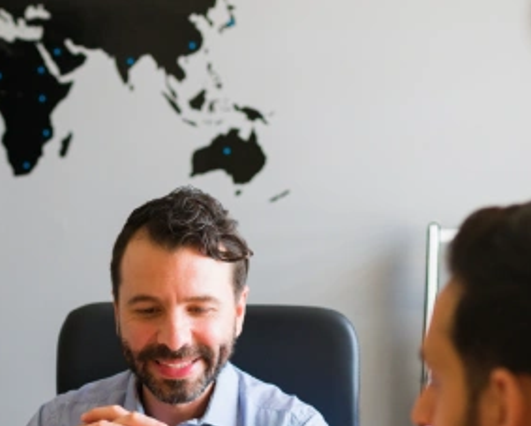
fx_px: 1400
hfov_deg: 21.3
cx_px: 144
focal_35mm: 89
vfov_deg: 16.9
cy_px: 435
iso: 800
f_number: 1.8
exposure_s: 1/125
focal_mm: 35
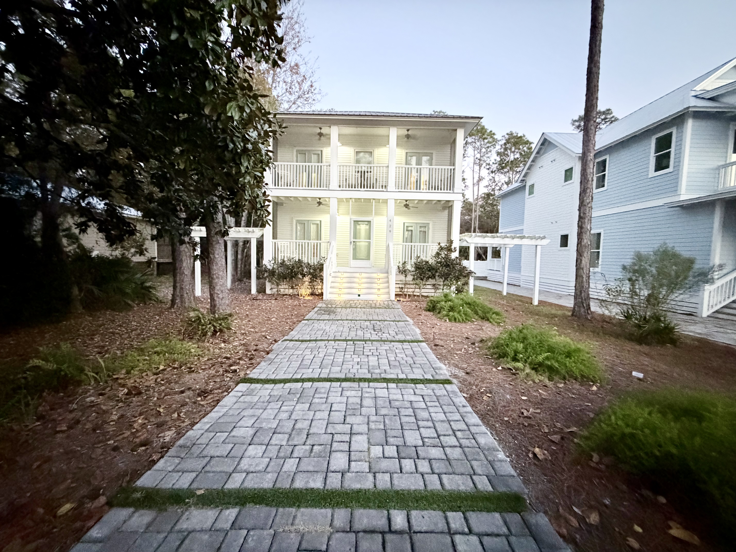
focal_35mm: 14
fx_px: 298
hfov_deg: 102.1
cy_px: 276
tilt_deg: -5.9
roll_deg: -1.1
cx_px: 368
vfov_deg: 85.7
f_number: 2.2
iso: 1250
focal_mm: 2.22
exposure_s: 1/40
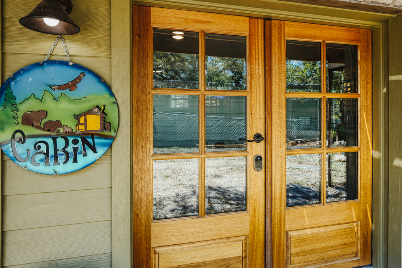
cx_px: 220
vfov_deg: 51.0
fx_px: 279
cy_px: 112
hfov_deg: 71.4
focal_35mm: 25
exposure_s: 1/125
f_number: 7.1
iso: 100
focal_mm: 16
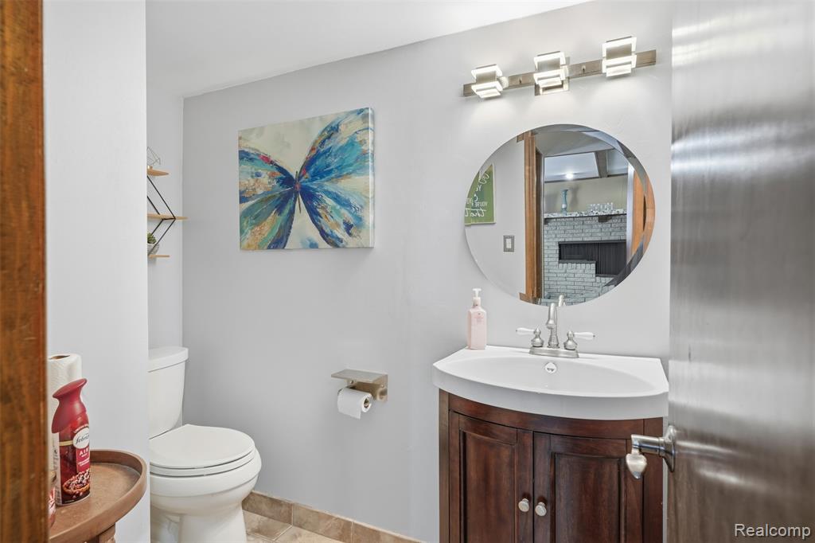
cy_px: 272
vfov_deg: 64.5
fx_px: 430
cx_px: 408
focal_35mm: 19
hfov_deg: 86.9
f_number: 8
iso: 400
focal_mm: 19
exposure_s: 1/100
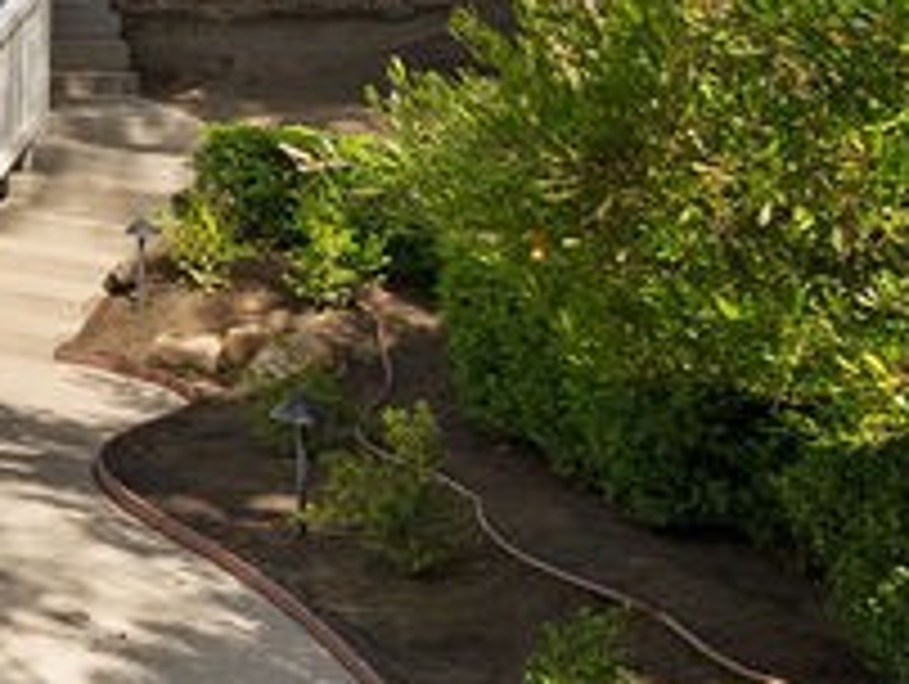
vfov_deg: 19.4
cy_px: -72
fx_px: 1919
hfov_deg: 18.0
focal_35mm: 73
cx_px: -918
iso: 40
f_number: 11
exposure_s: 1/8
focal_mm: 15
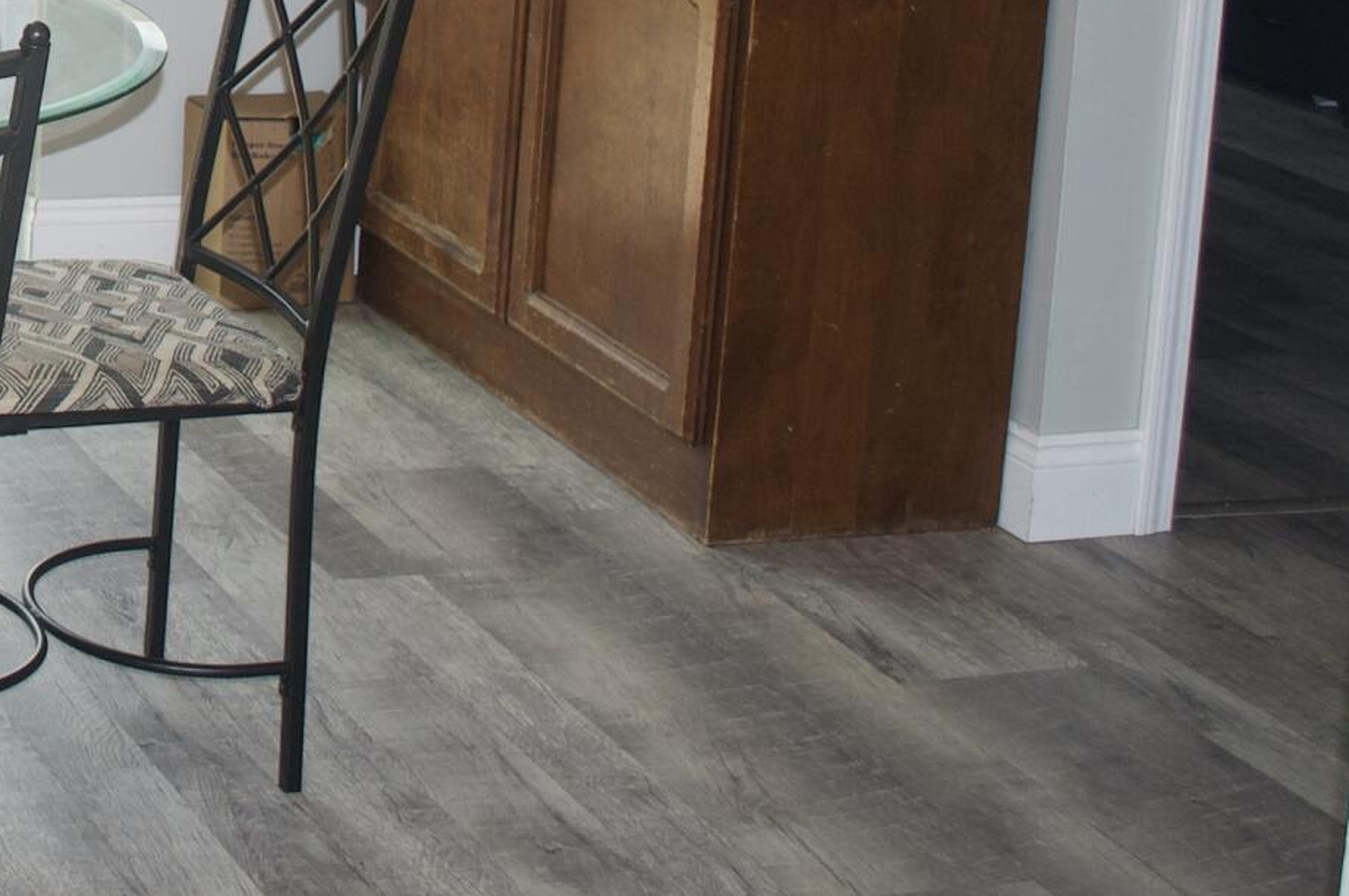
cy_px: -258
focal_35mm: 88
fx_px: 3293
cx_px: -380
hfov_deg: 21.1
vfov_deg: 14.8
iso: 200
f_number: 5.6
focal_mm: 18
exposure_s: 1/100
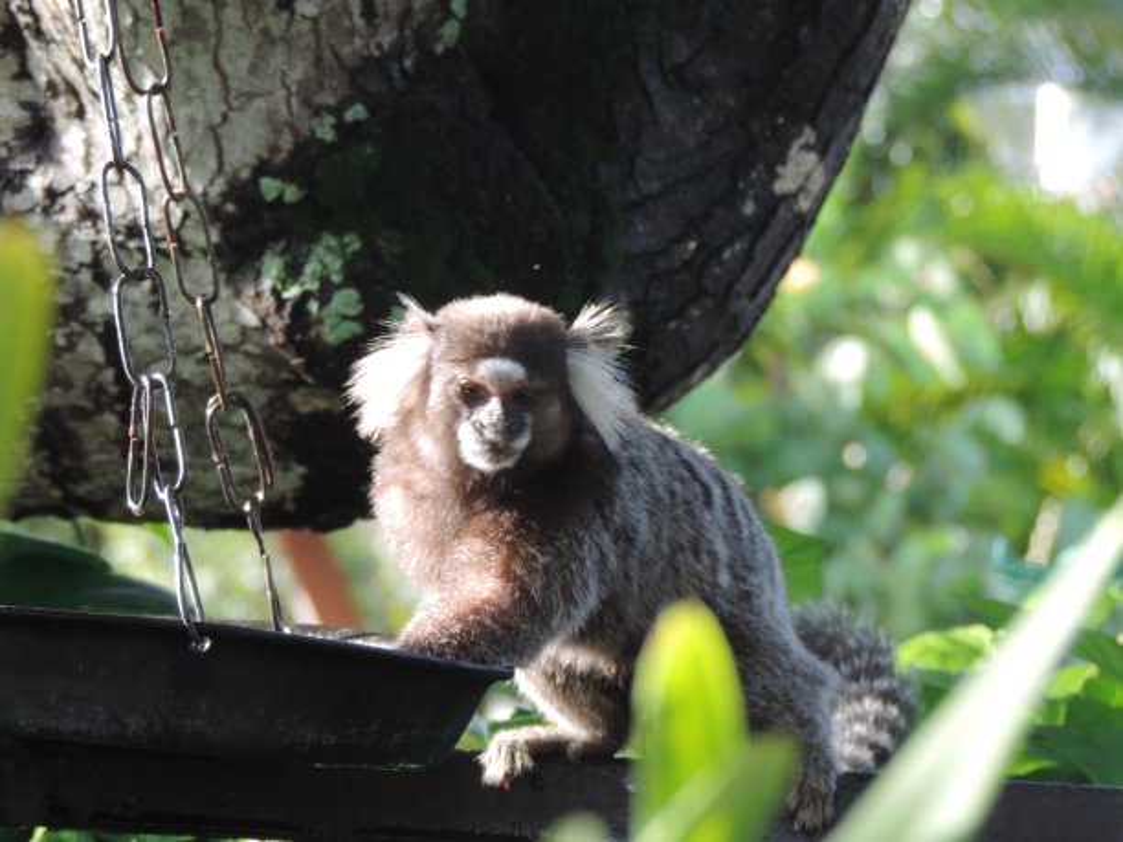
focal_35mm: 185
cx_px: 562
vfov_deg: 8.0
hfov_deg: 10.7
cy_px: 421
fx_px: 6002
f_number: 4.6
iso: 250
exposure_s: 1/125
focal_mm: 33
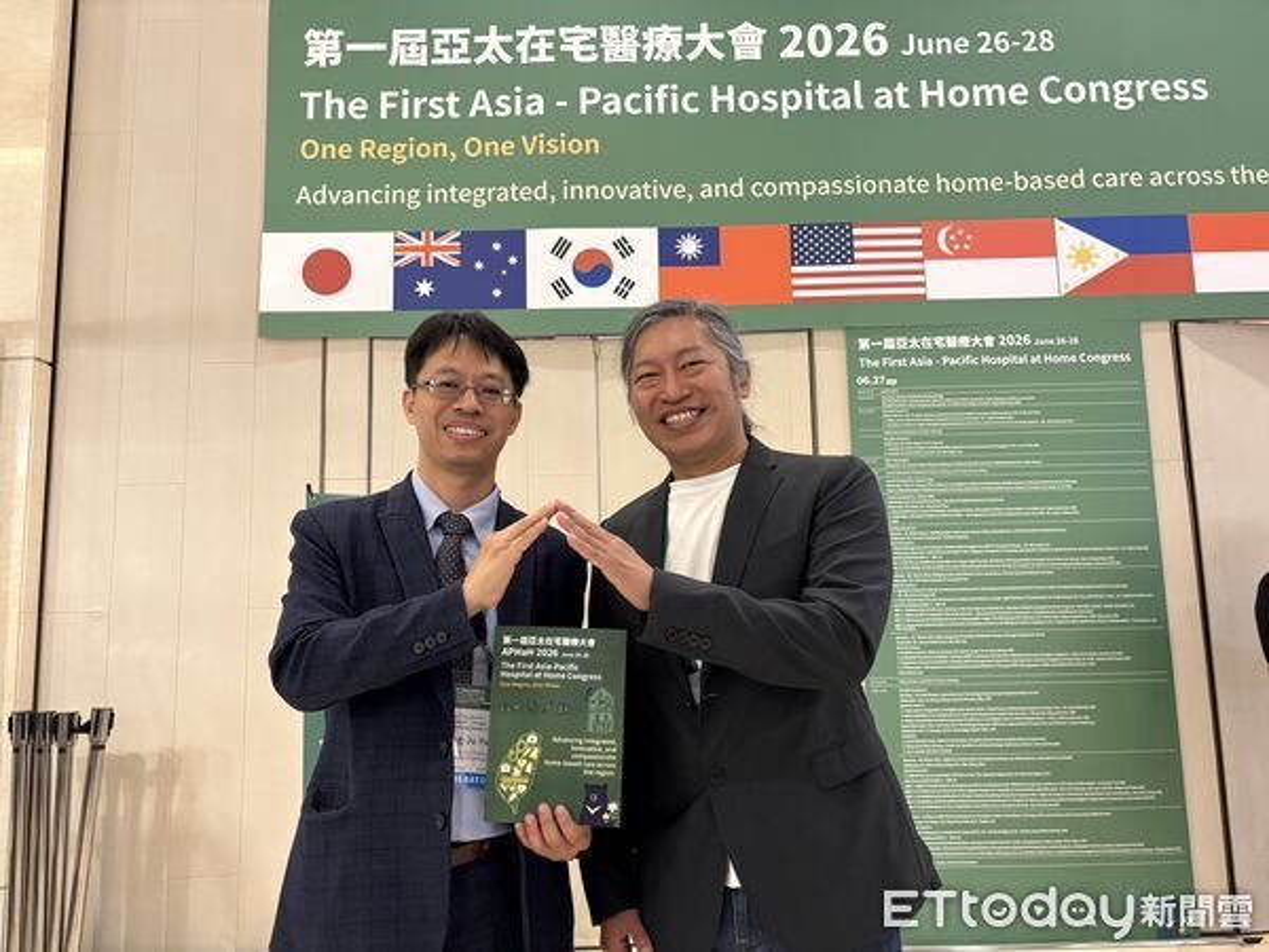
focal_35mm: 26
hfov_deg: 67.3
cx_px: 634
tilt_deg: +7.1
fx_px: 953
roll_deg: +0.9
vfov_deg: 53.1
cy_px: 476
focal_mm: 5.96
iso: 320
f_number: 1.6
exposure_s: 1/60
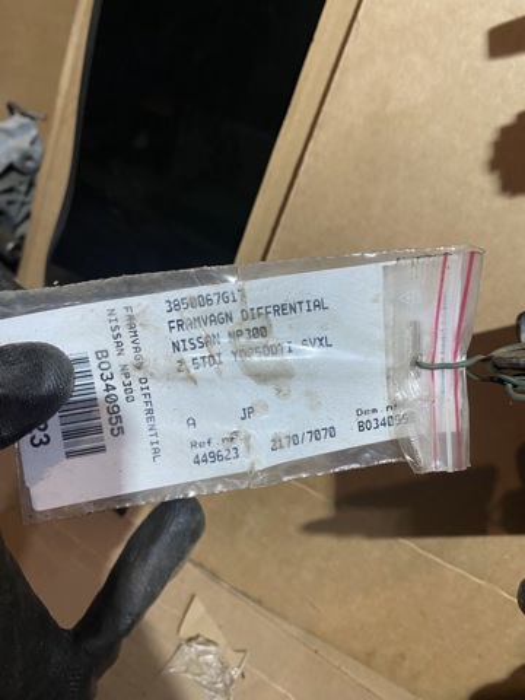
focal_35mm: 26
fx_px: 526
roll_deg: -17.7
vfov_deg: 67.3
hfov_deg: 53.1
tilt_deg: -35.5
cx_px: 262
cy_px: 350
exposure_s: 1/50
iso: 100
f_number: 1.8
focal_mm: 4.25
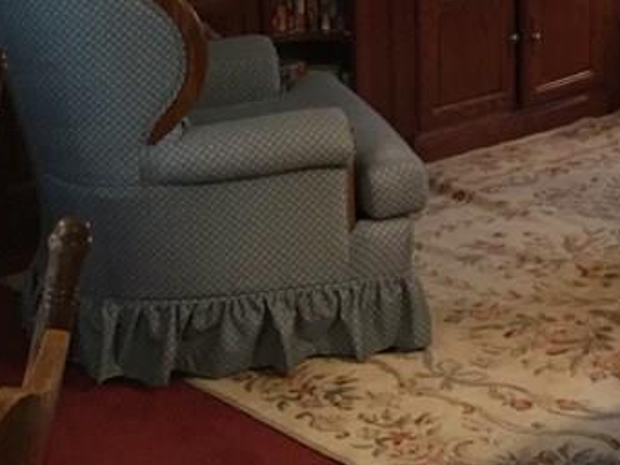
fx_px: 1666
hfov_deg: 20.3
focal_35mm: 93
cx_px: 647
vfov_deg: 15.6
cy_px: 0
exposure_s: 1/24
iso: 200
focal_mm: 3.3
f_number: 2.4
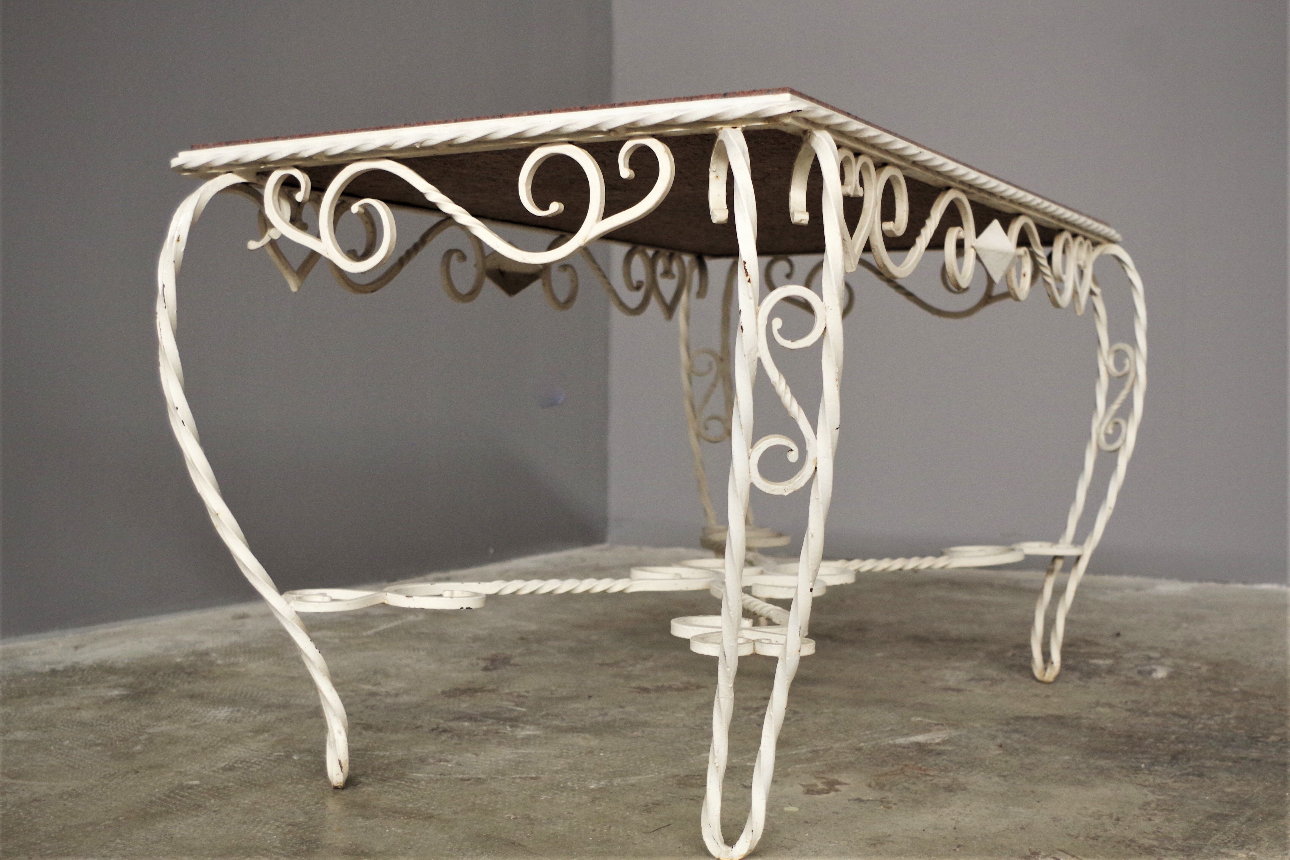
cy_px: 430
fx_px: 1218
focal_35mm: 34
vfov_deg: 38.9
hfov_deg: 55.8
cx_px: 645
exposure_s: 1/60
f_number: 4
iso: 800
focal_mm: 23.13
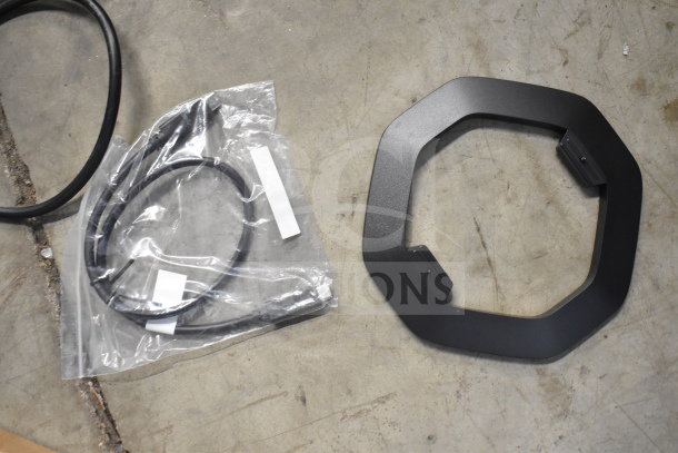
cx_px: 339
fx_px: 678
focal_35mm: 36
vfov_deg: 36.9
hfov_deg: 53.1
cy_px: 226
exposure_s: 1/40
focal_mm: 24
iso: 2800
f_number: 3.8
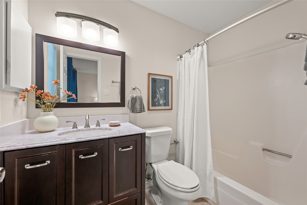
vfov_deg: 81.2
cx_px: 154
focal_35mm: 14
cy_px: 102
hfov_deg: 104.3
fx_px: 119
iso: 250
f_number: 8
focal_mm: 14
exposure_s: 1/1.67
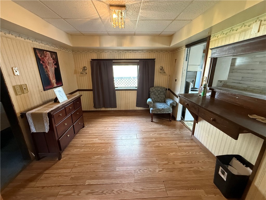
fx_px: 108
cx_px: 133
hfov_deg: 102.1
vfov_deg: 85.7
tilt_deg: -15.4
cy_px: 100
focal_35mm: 14
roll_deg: +0.4
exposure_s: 1/60
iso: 640
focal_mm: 2.22
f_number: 2.2
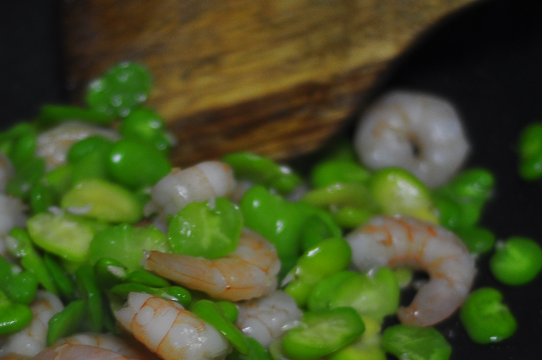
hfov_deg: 13.4
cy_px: 341
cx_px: 190
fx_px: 2301
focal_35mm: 153
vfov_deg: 8.9
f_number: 2
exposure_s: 1/40
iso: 200
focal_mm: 50
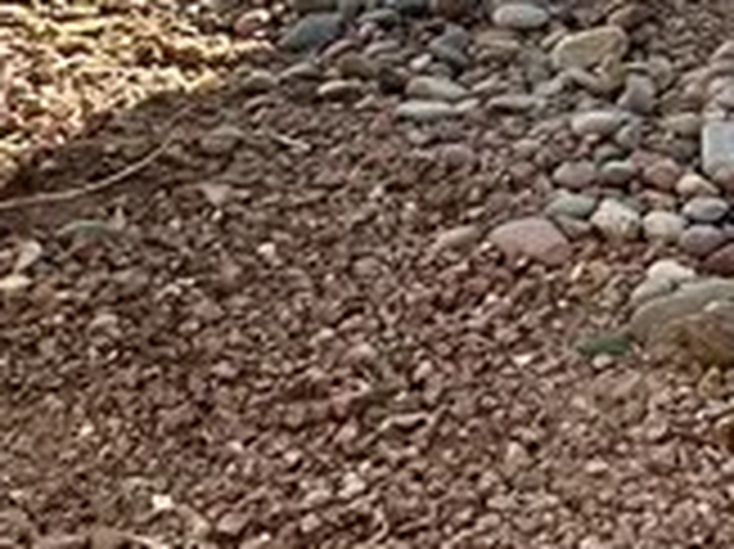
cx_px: 1207
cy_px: -500
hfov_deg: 18.7
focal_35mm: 88
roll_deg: -1.7
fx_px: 1865
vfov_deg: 14.4
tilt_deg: +1.0
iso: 40
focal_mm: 2.22
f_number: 2.2
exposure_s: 1/475
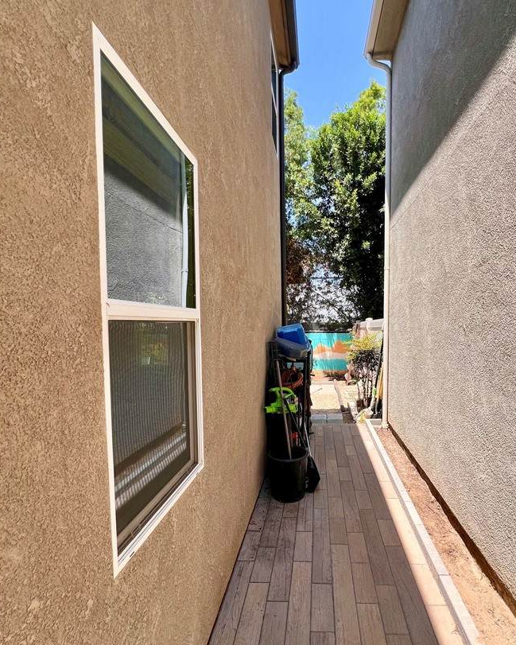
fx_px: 305
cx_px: 297
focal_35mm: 16
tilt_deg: -2.1
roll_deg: +0.2
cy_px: 329
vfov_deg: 93.1
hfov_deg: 79.9
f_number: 1.8
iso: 32
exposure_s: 1/515
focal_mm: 1.57
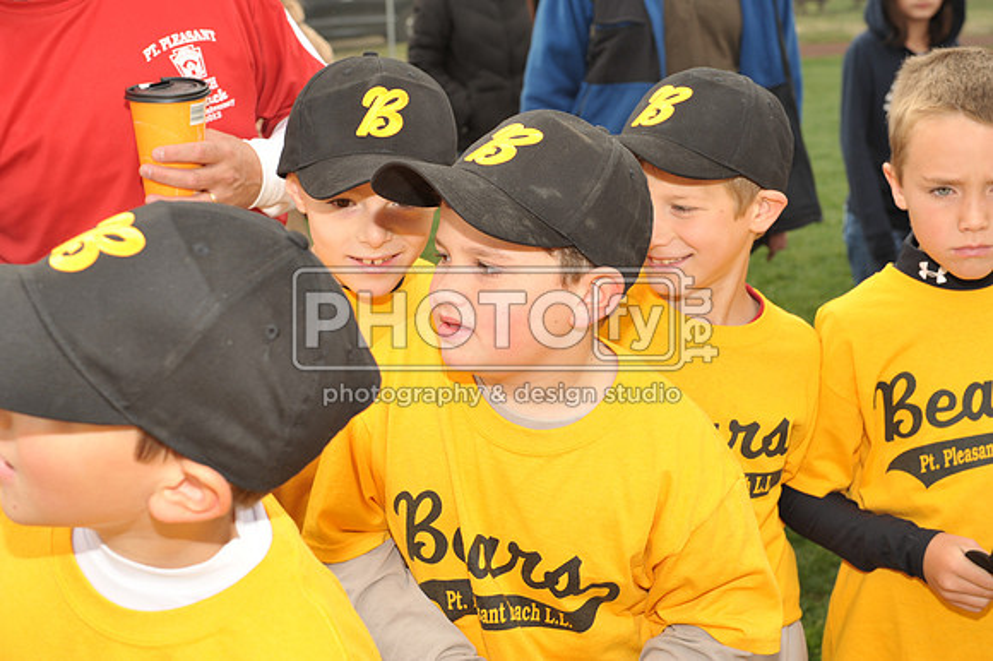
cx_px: 496
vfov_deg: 21.9
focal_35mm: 62
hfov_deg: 32.4
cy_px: 330
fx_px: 1709
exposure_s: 1/250
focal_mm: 62
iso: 400
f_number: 8
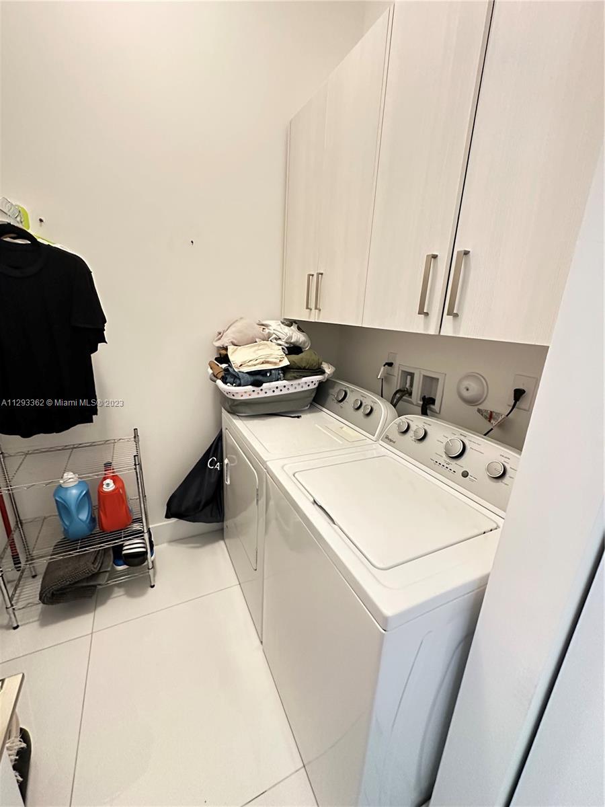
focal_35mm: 14
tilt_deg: -16.4
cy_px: 404
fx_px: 326
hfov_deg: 85.7
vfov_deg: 102.1
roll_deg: -3.3
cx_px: 302
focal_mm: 2.22
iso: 1000
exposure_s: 1/60
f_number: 2.2
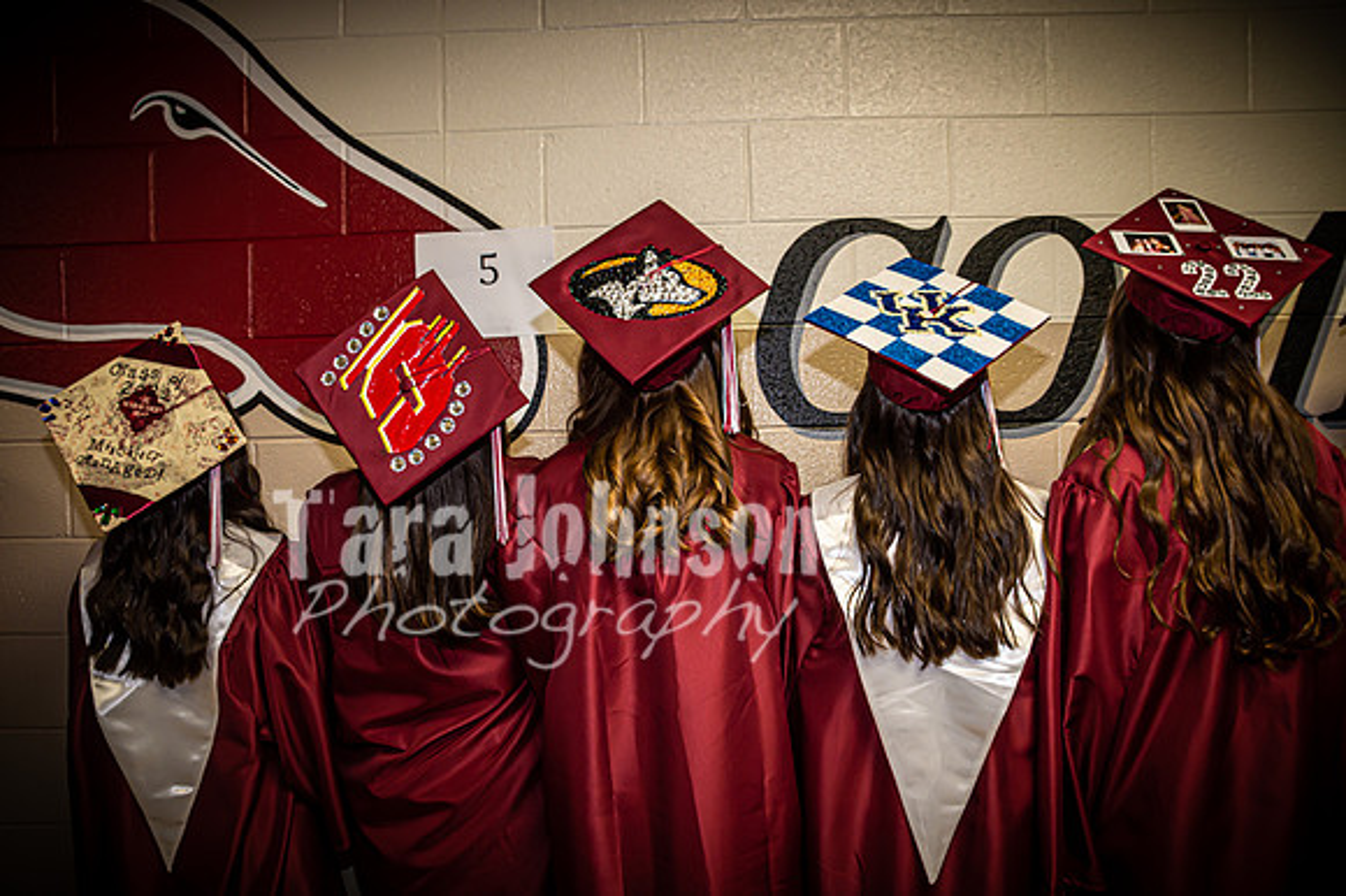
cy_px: 448
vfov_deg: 50.4
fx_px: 953
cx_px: 673
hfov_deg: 70.5
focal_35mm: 26
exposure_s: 1/25
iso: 400
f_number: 4.5
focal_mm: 17
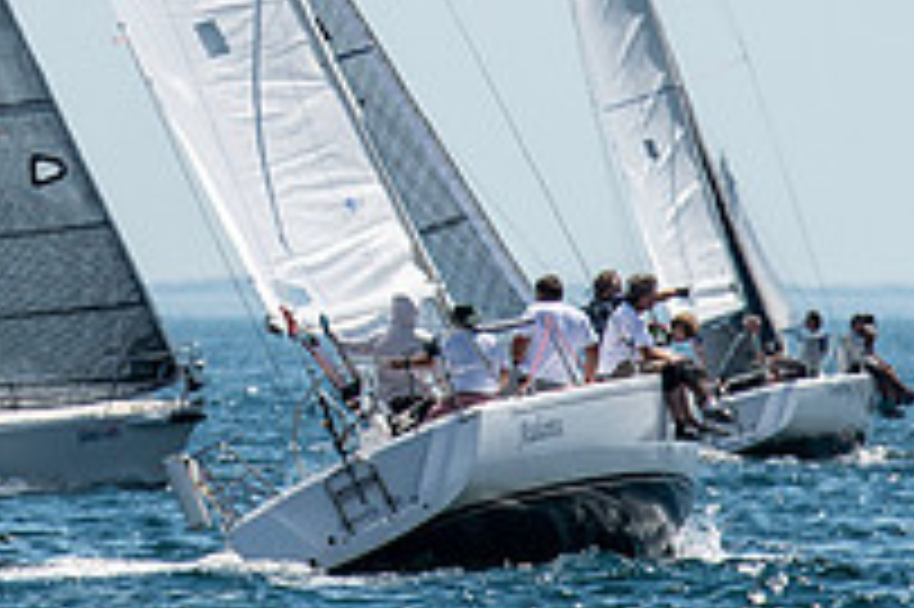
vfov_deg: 1.0
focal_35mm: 1418
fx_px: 35971
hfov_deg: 1.5
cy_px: -156
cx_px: -8
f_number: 5.6
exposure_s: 1/3200
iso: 320
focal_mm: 300
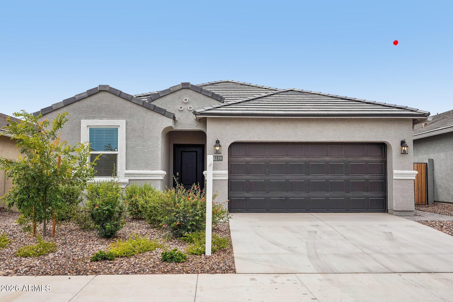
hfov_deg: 56.5
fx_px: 421
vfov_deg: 39.4
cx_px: 226
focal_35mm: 34
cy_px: 151
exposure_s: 1/800
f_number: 8
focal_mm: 33.5
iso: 400
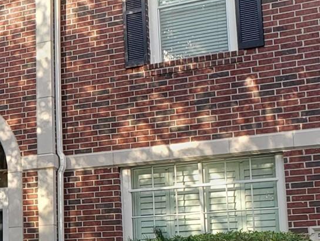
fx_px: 907
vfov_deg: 15.0
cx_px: -161
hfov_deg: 17.9
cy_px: 201
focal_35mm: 98
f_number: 2.4
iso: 50
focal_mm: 4.3
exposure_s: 1/259
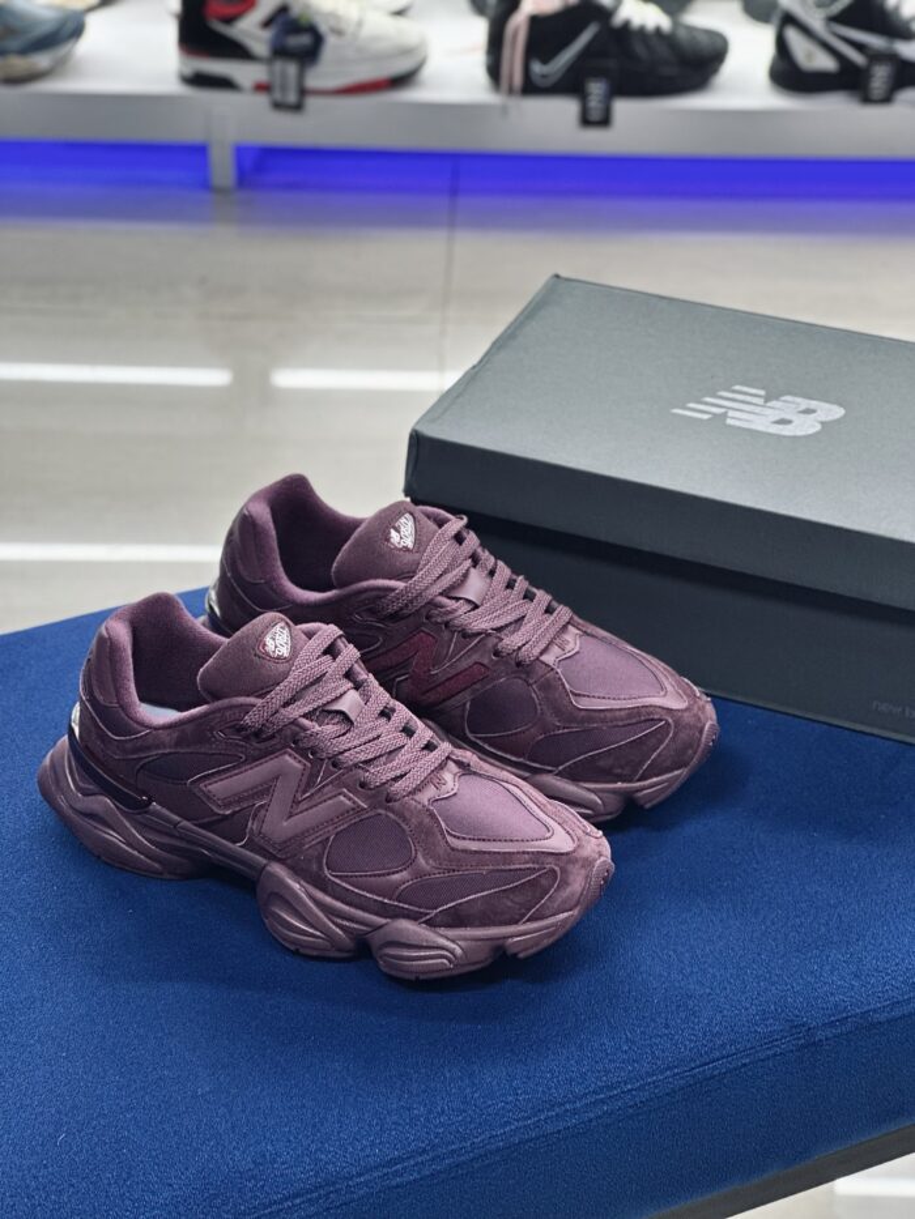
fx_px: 2713
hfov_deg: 19.1
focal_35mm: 77
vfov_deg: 25.3
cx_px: 458
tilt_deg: -32.4
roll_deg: +0.1
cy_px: 610
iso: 125
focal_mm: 9
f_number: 2.8
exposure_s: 1/50
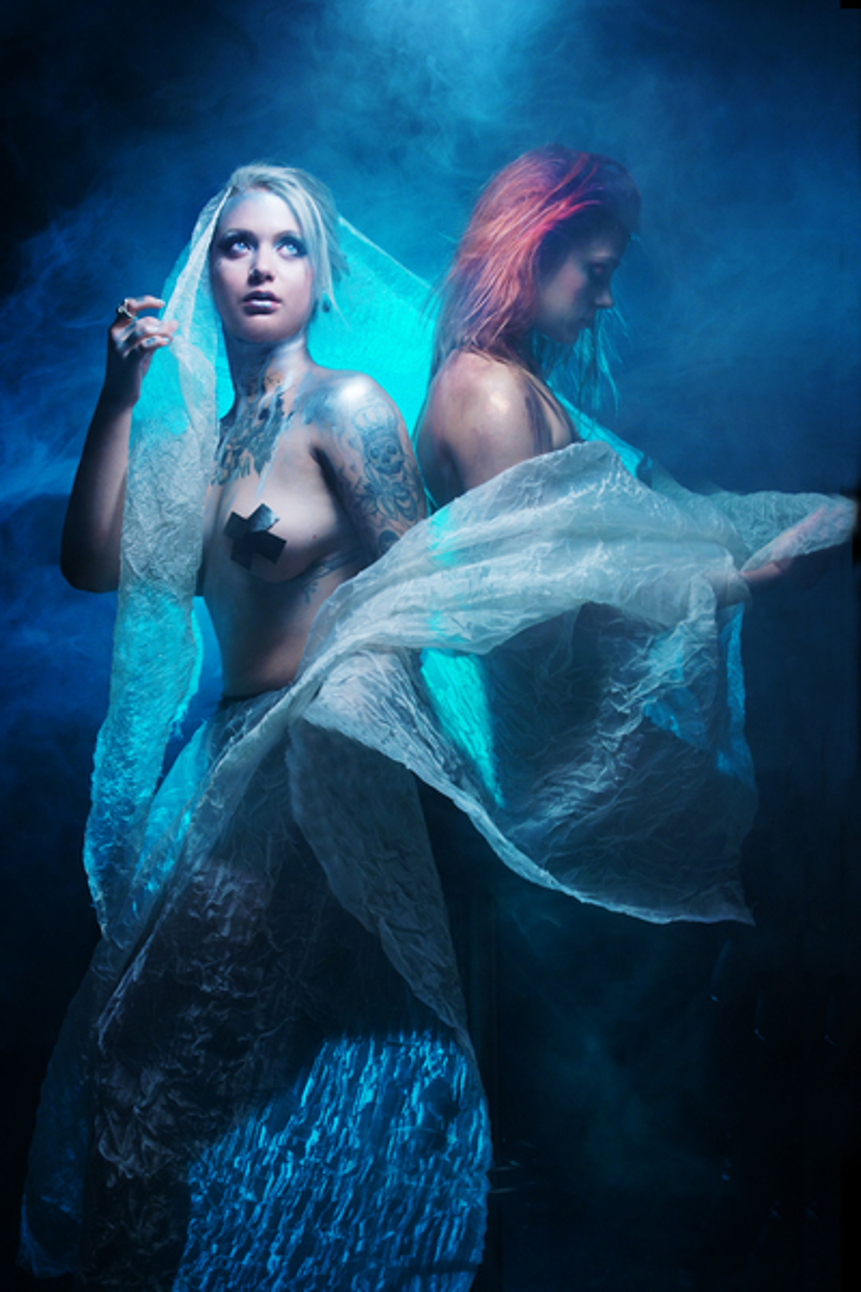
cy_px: 646
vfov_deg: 37.9
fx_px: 1883
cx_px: 430
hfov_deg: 25.8
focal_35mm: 52
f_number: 5.6
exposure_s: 1/60
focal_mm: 35
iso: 400
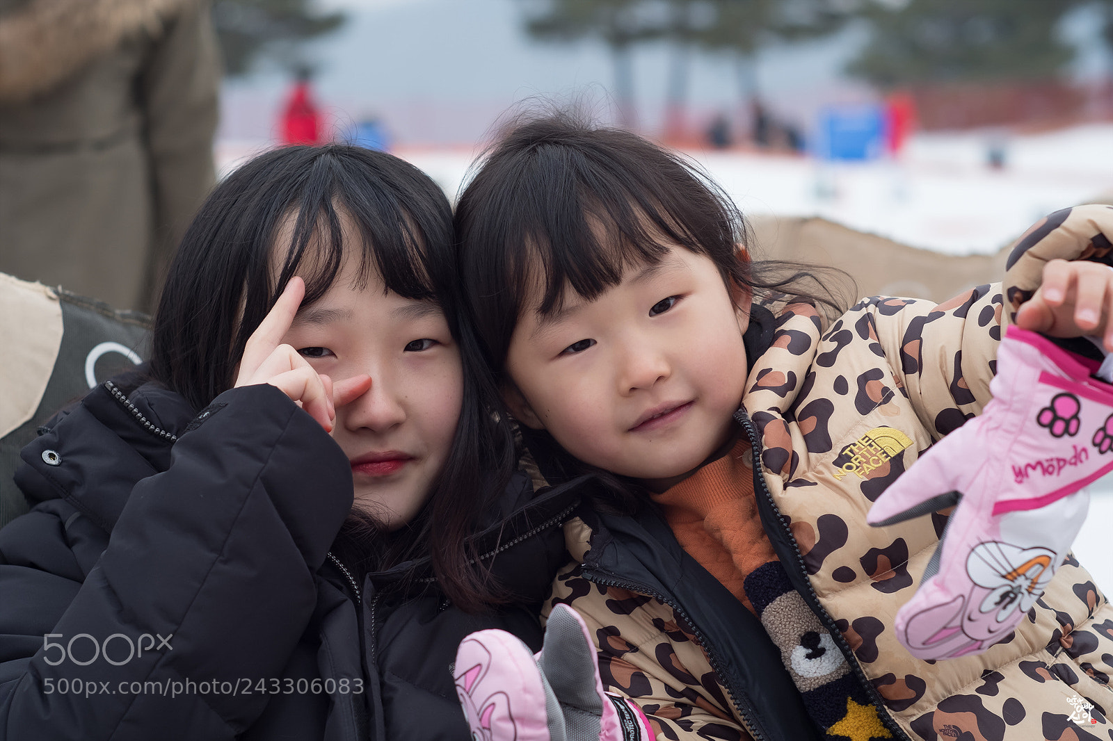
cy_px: 370
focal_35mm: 38
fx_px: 1175
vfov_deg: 35.0
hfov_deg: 50.7
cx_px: 556
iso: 400
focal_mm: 25
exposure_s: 1/800
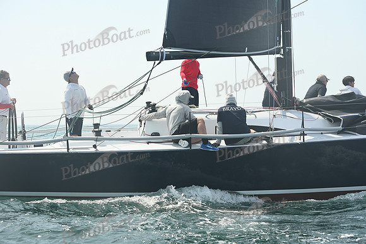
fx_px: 834
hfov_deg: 24.8
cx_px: 183
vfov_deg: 16.7
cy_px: 122
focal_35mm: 82
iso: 320
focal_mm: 82
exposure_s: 1/1250
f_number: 6.3
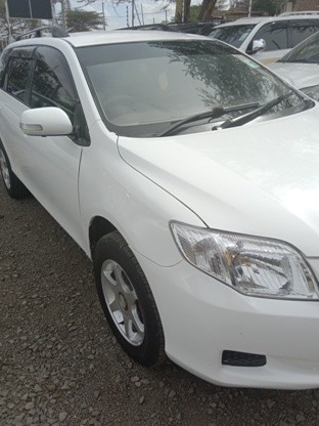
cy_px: 204
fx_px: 344
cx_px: 165
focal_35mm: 28
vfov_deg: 63.4
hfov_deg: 49.7
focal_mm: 3.65
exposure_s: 1/1236
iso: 101
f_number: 2.2
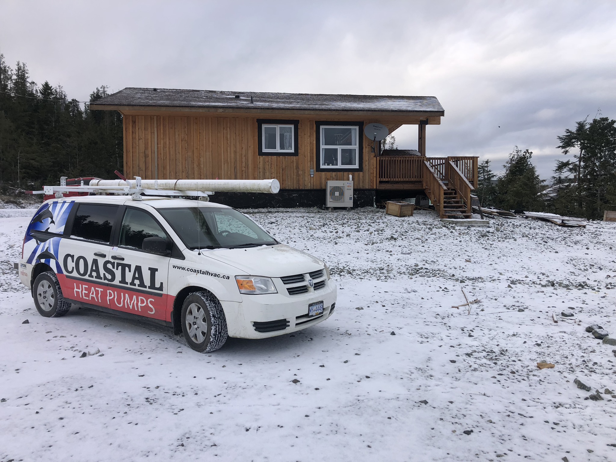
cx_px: 308
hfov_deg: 63.4
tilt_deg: -2.4
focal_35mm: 28
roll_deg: +2.0
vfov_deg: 49.7
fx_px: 498
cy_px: 231
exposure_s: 1/1185
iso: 20
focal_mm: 3.99
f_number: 1.8
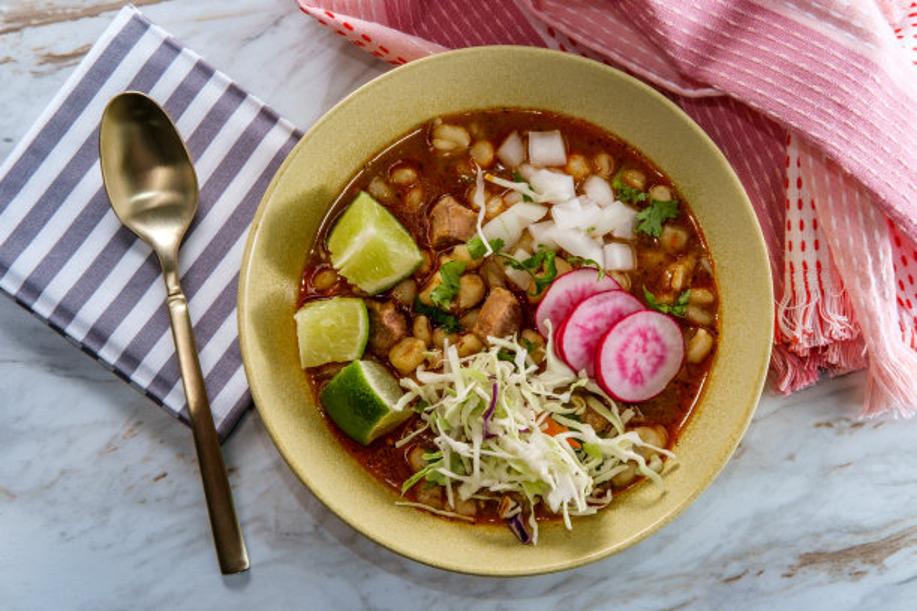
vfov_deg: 25.5
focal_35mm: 53
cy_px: 306
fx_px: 1350
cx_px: 458
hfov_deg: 37.5
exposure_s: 1/125
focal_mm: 35
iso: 200
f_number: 16
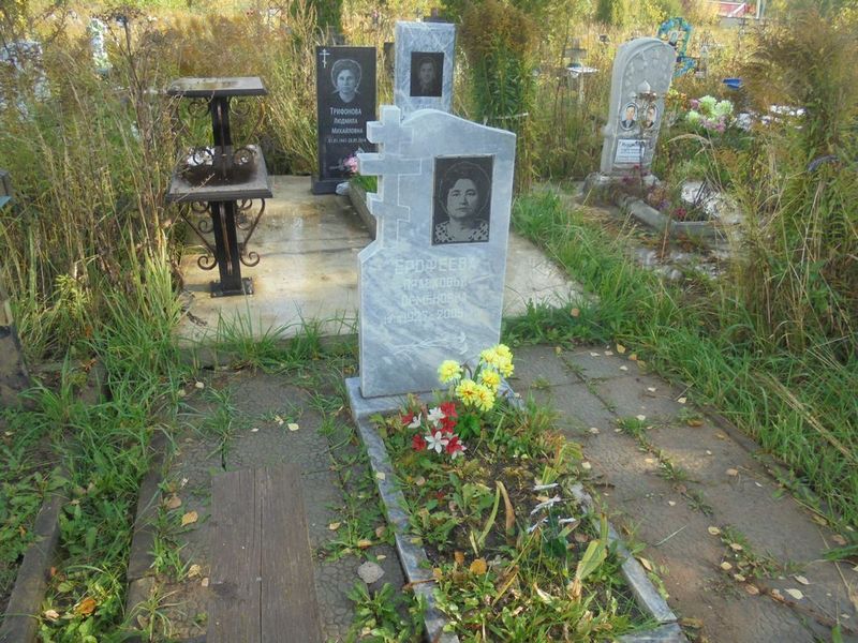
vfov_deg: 53.1
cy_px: 322
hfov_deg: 67.3
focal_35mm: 26
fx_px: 644
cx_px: 429
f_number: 3.5
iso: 100
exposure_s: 1/250
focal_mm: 4.6
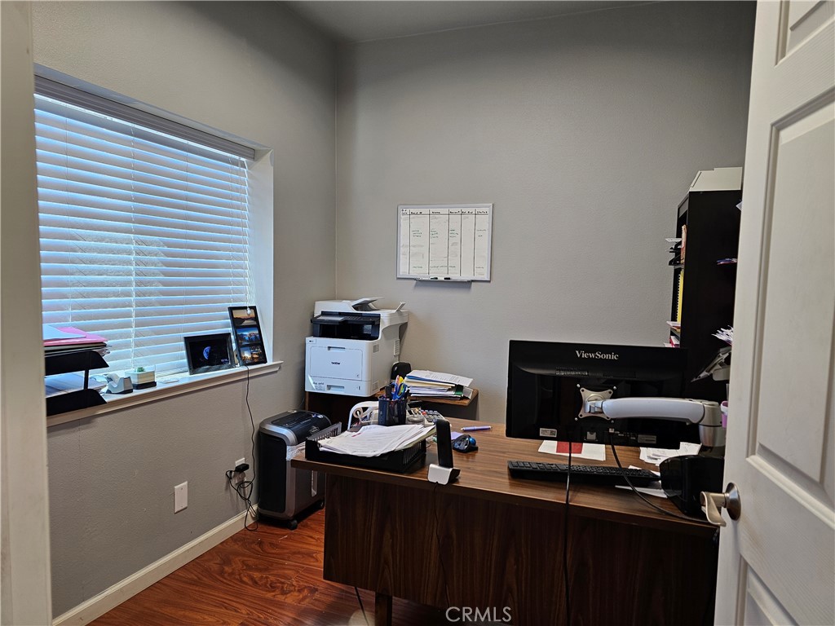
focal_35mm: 23
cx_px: 418
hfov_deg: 73.9
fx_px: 555
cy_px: 313
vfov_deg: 58.9
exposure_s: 1/50
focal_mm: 6.3
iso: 50
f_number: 1.7
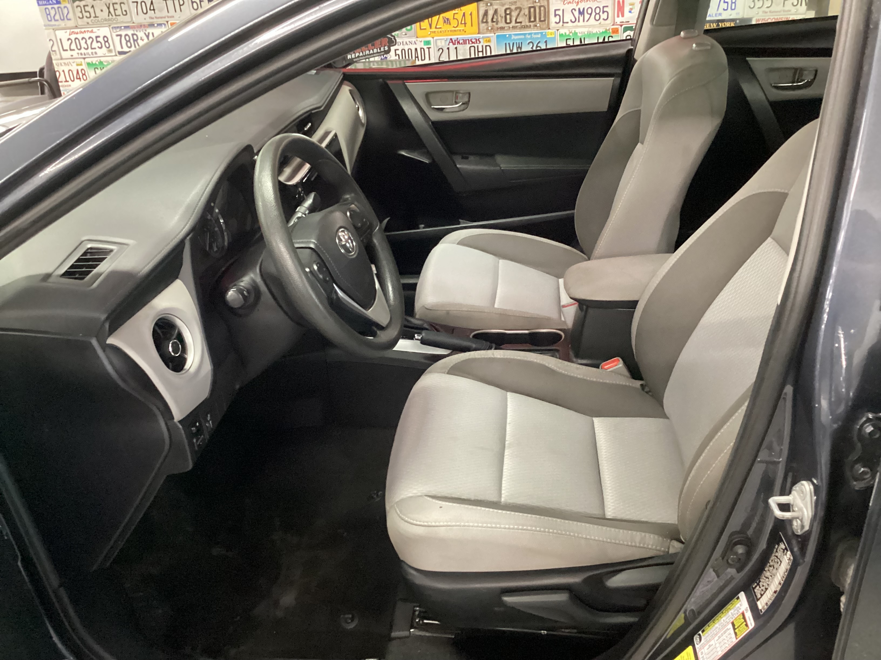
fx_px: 789
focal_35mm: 31
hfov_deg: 58.4
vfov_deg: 45.4
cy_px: 330
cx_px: 440
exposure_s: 1/24
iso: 640
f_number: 2.4
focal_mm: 3.3
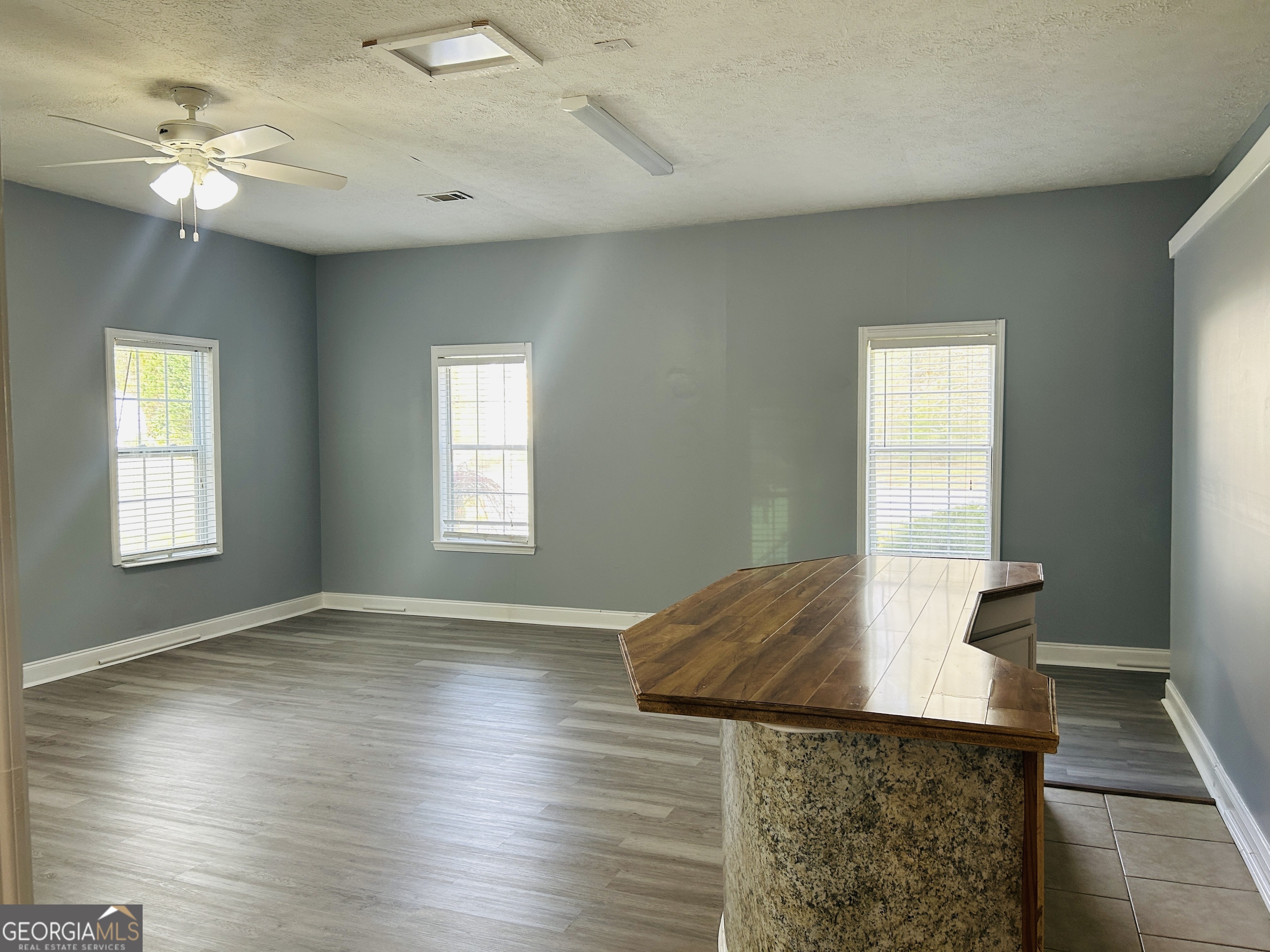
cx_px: 635
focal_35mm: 26
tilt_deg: -2.5
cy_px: 476
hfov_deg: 67.3
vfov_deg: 53.1
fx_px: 954
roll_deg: +0.1
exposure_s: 1/120
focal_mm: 5.7
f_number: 1.5
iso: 125
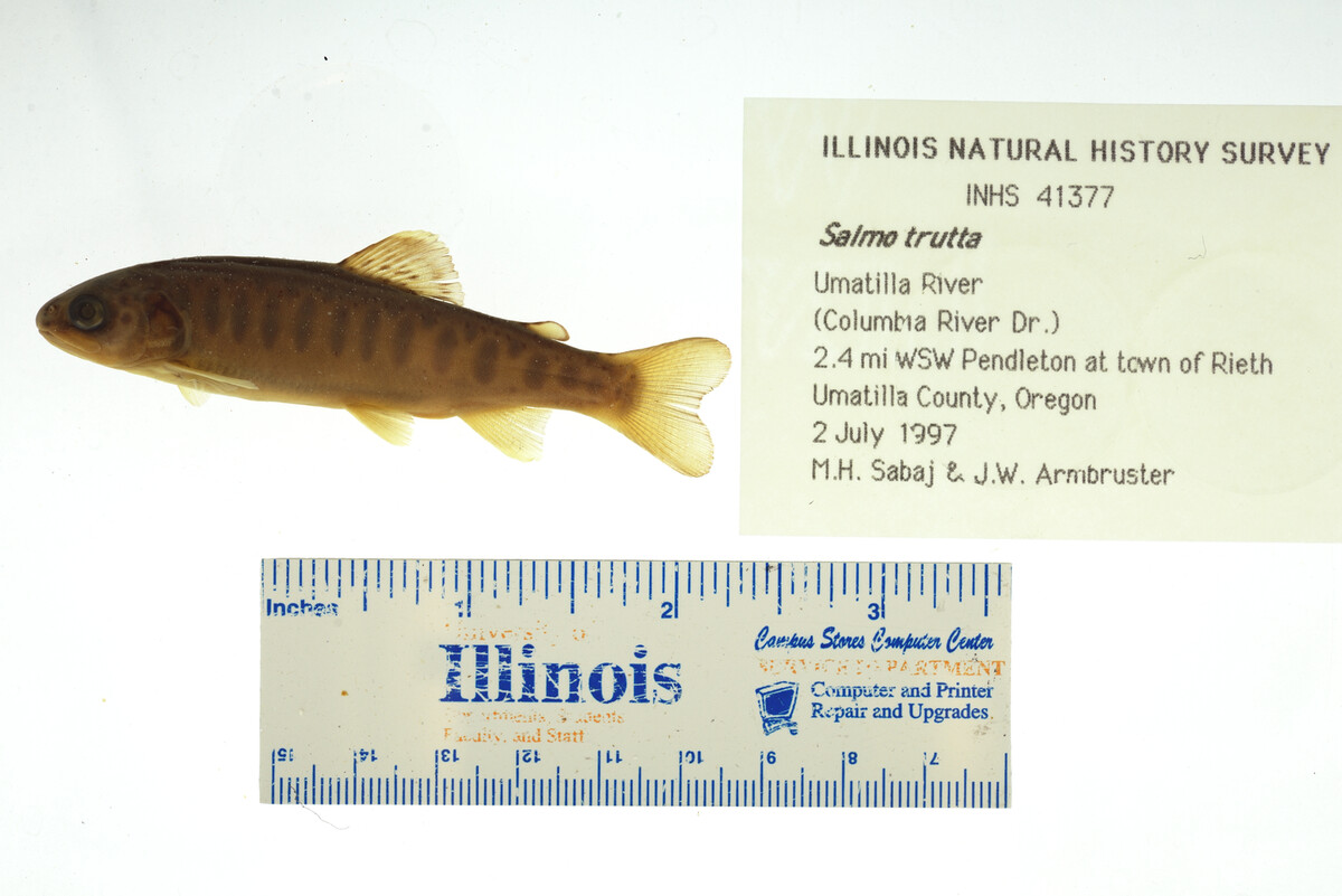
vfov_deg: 22.6
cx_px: 671
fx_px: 2237
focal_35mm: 60
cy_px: 448
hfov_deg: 33.4
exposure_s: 1/200
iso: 100
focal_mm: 60
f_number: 10
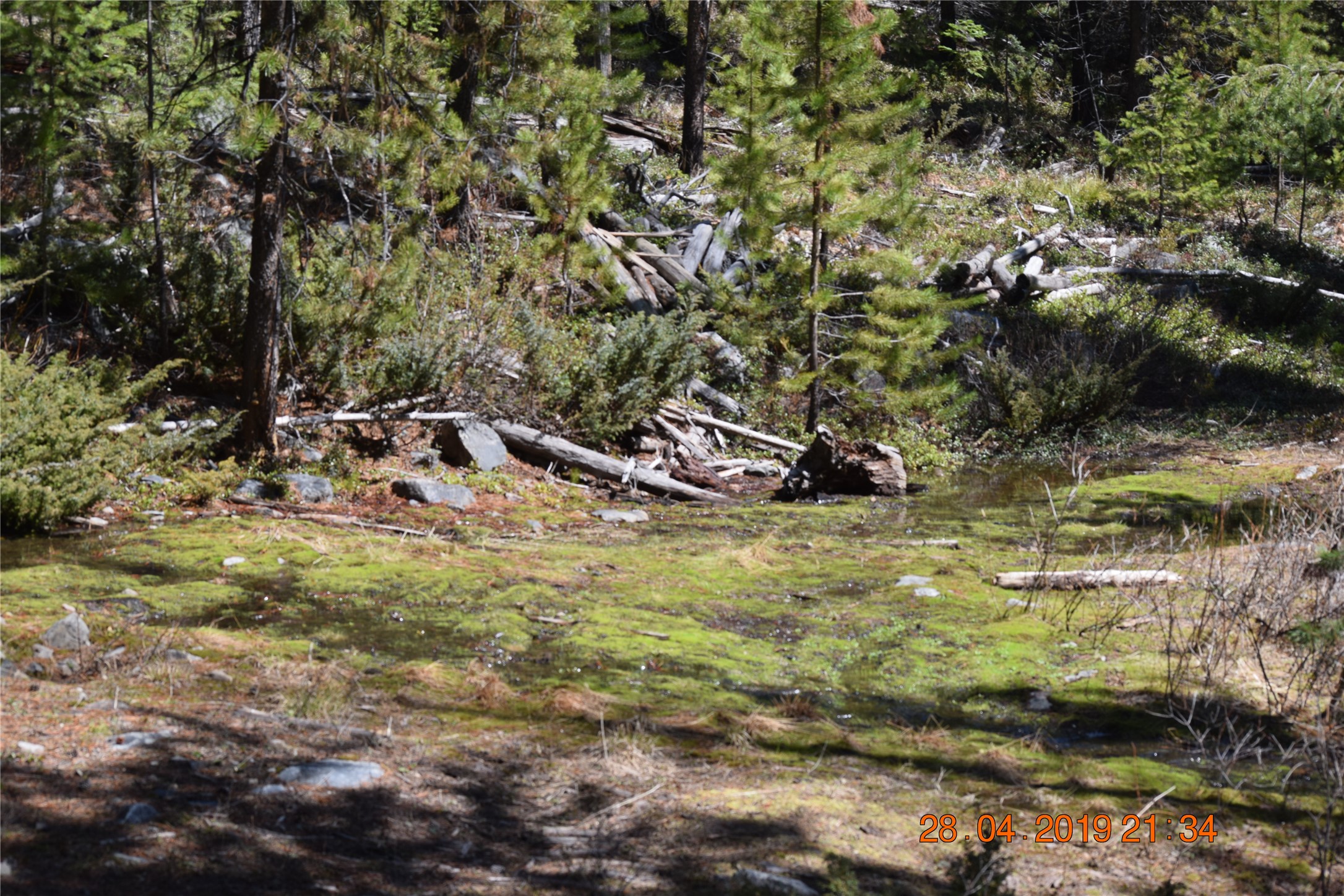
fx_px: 3080
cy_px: 448
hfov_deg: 24.6
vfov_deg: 16.6
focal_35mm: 82
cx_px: 672
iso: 250
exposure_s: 1/250
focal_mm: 55
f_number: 8
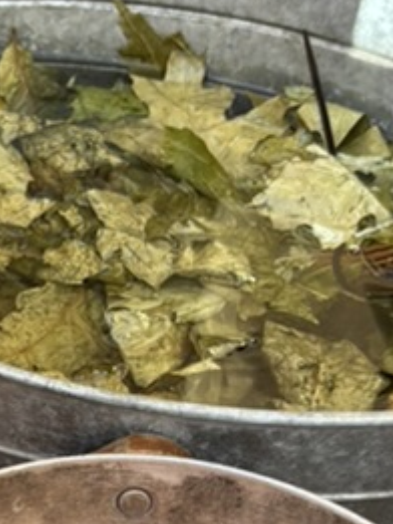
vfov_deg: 18.9
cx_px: -84
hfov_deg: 14.1
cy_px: 468
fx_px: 1543
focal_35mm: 102
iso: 40
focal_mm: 5.96
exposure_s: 1/246
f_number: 1.6
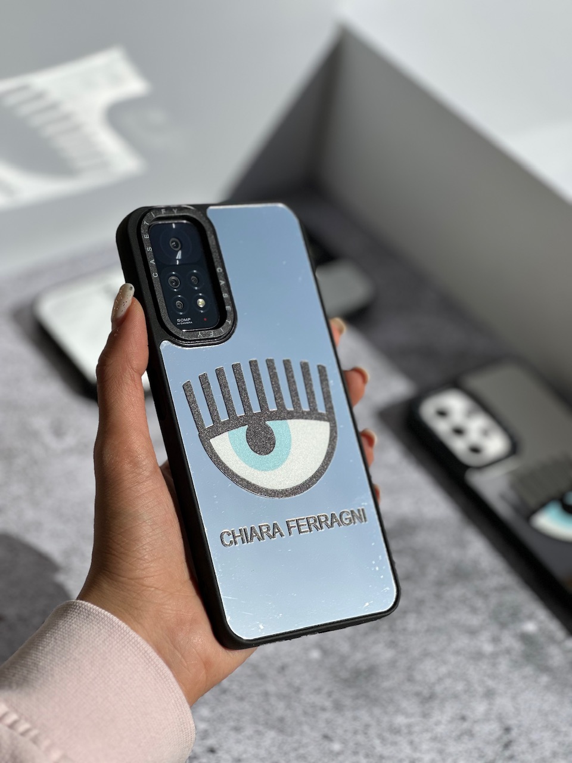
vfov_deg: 25.3
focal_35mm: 77
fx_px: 1696
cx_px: 286
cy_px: 382
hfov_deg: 19.1
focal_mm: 9
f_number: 2.8
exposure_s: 1/2096
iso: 32
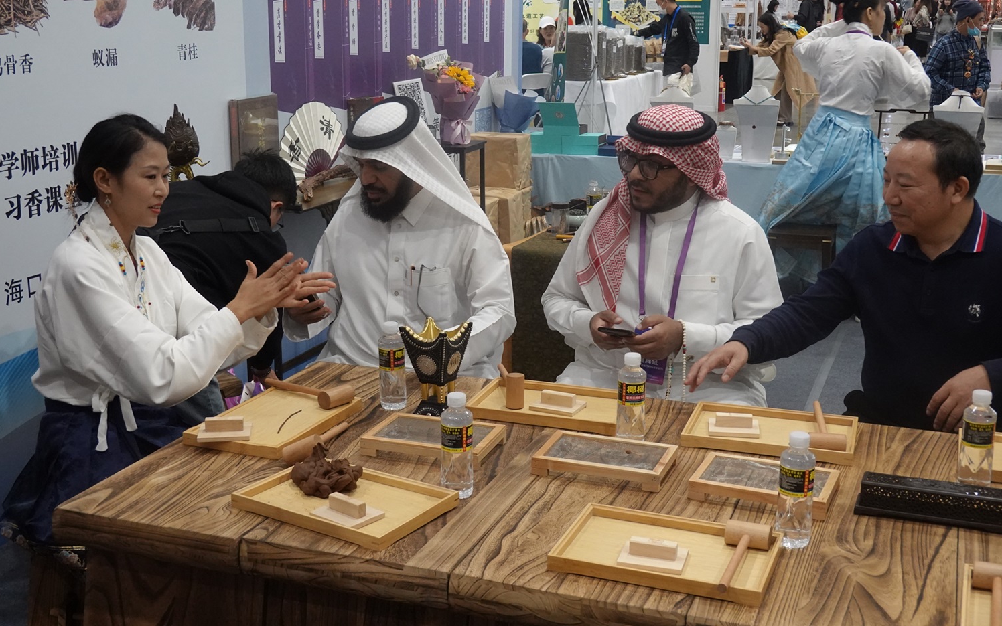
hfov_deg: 42.6
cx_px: 501
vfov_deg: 27.4
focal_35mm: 47
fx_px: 1283
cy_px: 292
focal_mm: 16.86
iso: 1600
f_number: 4
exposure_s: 1/200
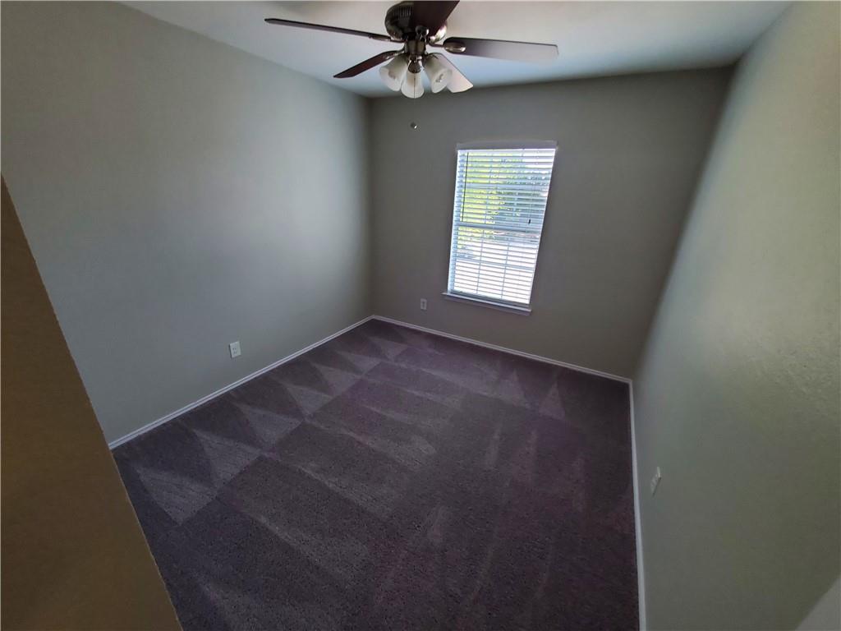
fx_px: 316
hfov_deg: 106.2
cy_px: 316
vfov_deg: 89.9
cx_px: 420
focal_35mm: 13
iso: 160
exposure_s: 1/60
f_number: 2.2
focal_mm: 1.8
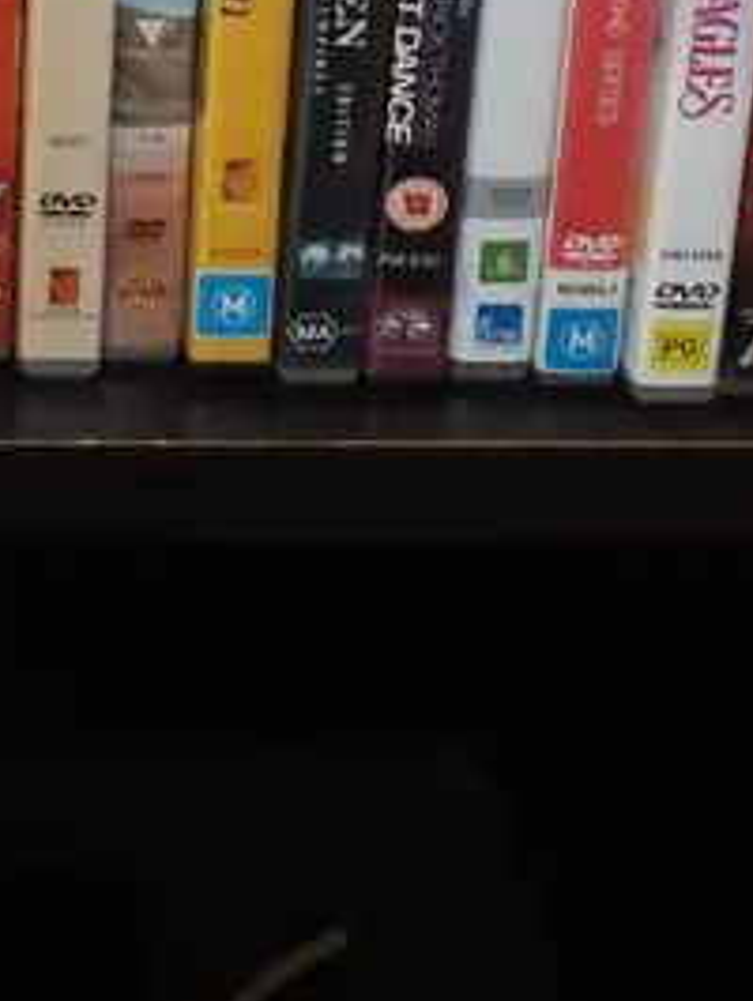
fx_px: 3562
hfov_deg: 11.4
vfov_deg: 15.2
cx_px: -527
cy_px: -324
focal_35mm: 123
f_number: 5.6
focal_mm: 16
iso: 1600
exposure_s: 1/60
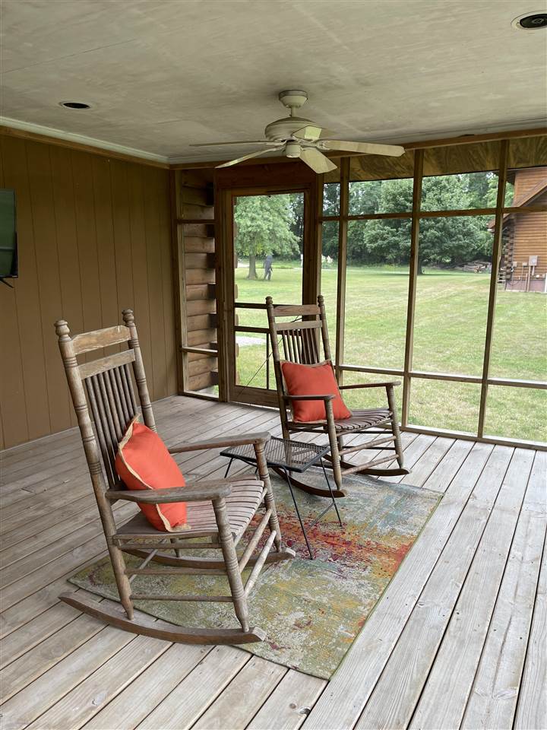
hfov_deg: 53.1
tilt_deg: -11.2
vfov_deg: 67.3
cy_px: 365
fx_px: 548
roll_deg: +0.2
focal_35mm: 26
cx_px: 274
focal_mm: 5.1
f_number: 1.6
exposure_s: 1/121
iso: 50
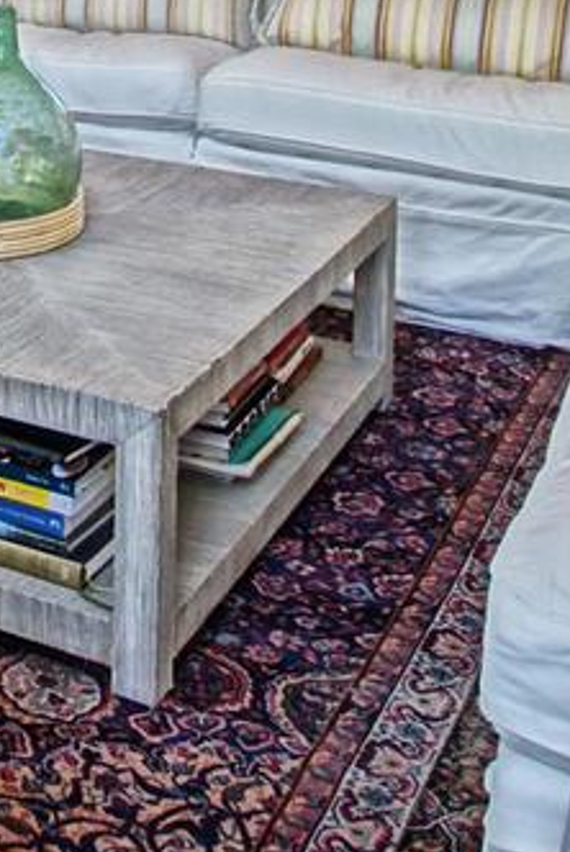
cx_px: -223
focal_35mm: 65
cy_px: -218
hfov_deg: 19.0
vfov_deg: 26.7
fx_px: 1540
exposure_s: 1/60
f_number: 3.5
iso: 250
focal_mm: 10
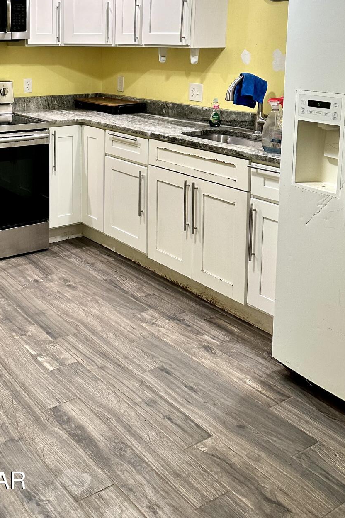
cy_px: 103
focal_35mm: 40
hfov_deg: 32.2
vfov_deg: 46.0
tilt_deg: -5.6
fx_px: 575
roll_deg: -1.3
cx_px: 51
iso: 200
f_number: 1.78
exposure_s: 1/120
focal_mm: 6.86
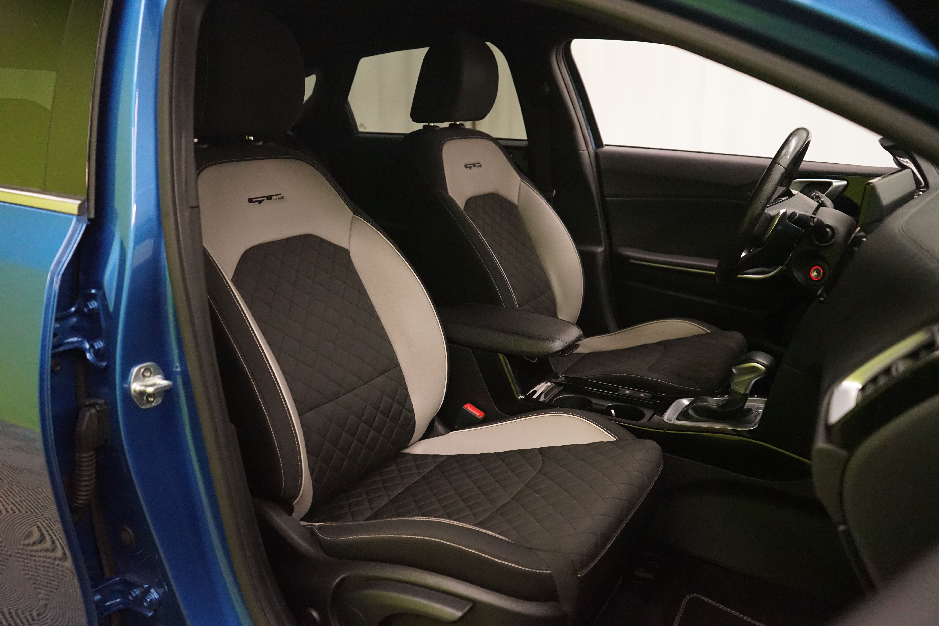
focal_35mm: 28
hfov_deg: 65.5
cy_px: 313
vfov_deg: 46.4
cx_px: 470
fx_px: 730
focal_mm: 28
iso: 6400
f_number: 3.5
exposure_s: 1/125
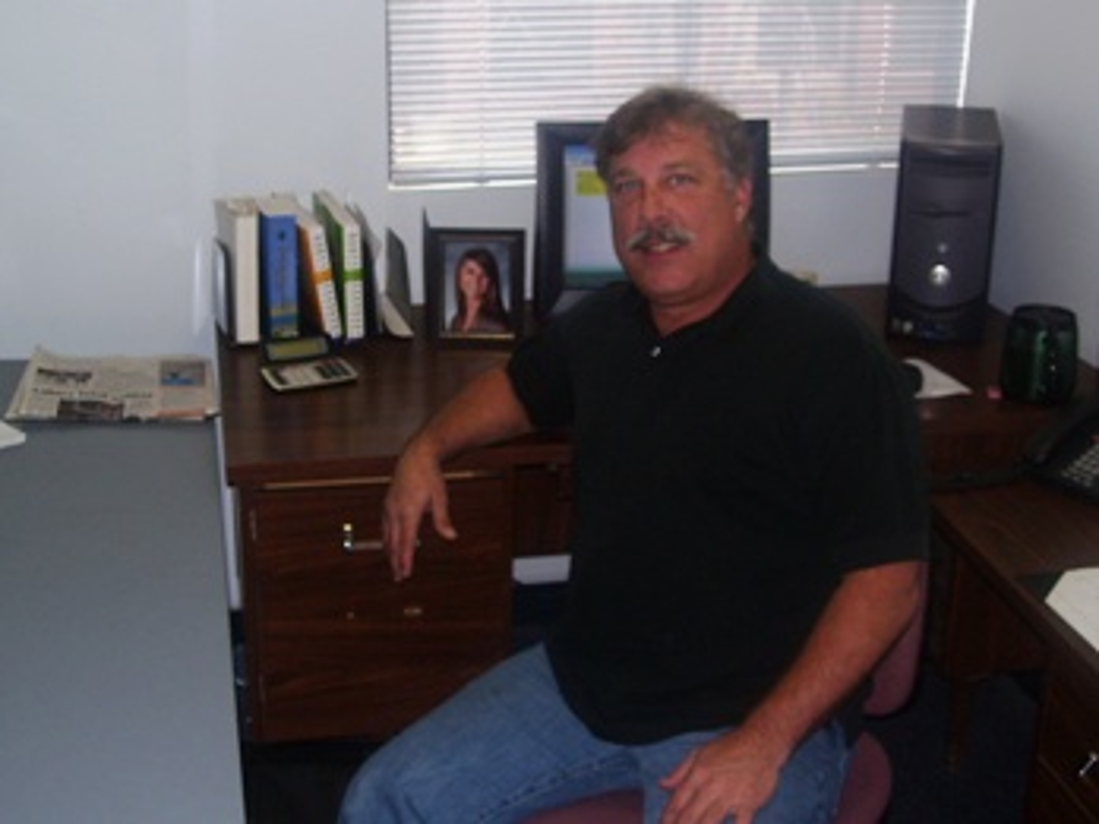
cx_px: 550
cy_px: 412
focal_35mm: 45
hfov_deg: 42.1
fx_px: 1429
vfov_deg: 32.2
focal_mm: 7.6
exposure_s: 1/60
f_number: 3
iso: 80
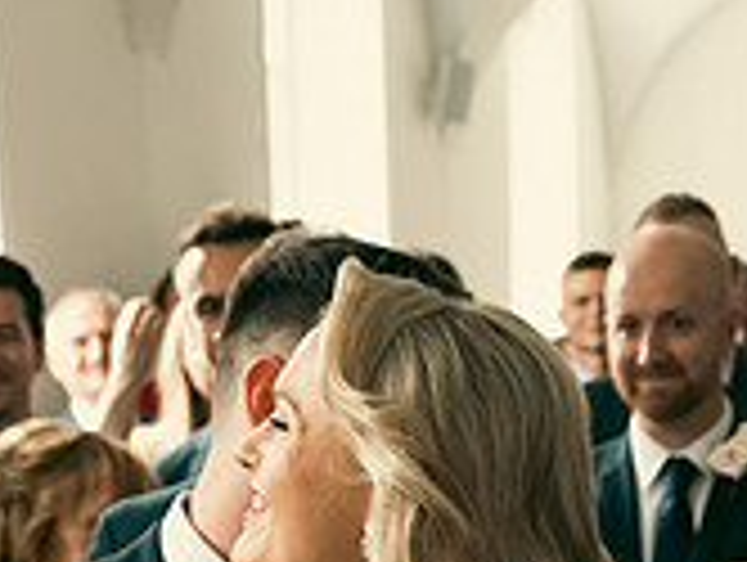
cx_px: 428
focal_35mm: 94
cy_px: 780
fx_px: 2031
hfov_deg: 20.8
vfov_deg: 14.9
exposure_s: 1/160
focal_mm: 28
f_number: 3.5
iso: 800
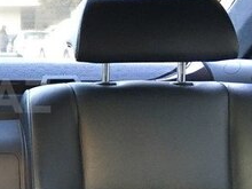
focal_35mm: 87
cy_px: 96
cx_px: -66
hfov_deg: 20.7
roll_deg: +0.1
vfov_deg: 17.0
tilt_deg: -4.2
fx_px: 633
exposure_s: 1/20
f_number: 2.2
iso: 200
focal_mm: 4.15
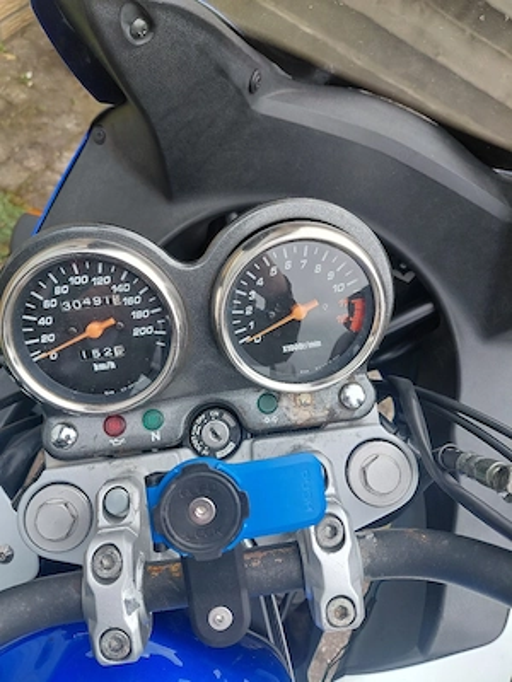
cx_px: 256
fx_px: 493
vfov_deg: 69.4
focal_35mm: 25
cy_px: 341
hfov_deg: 54.9
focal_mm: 4.69
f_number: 1.8
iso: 50
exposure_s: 1/667
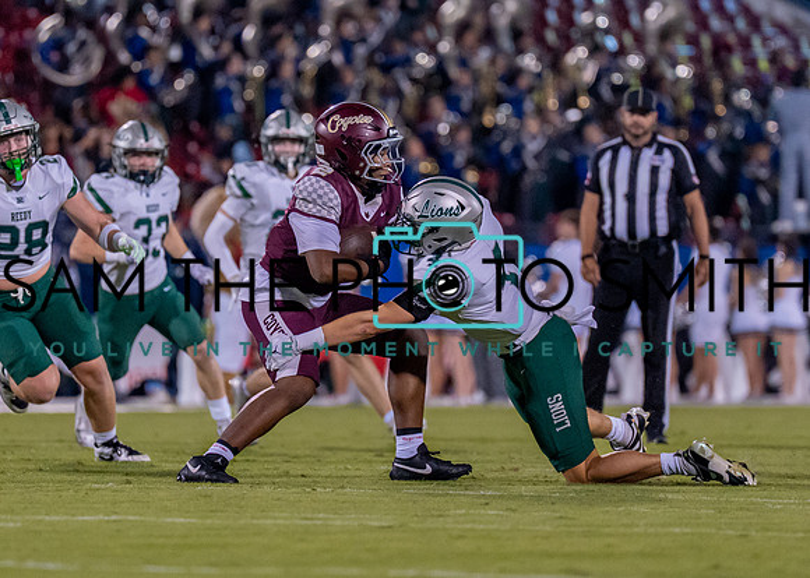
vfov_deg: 3.1
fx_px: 10670
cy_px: 277
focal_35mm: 464
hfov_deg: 4.3
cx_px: 404
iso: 2000
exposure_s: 1/1600
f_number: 2.8
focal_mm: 200
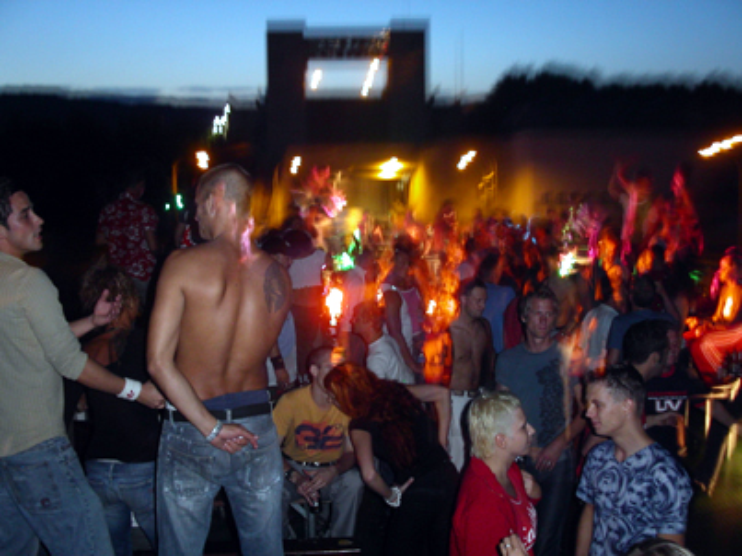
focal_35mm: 38
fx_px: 814
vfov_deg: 37.7
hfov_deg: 49.0
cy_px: 278
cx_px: 371
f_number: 2.8
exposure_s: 3
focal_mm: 7.8
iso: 149
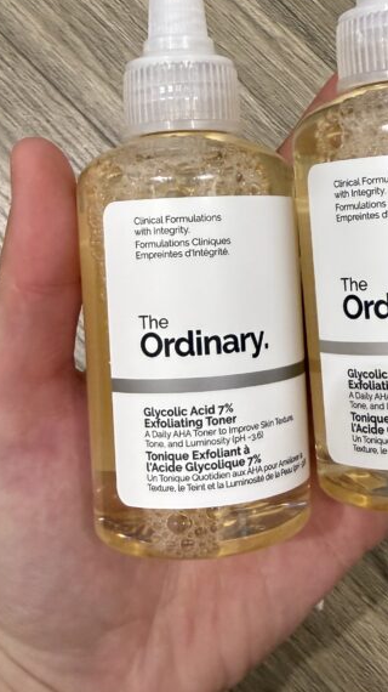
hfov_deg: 25.2
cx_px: 275
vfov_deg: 43.7
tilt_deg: -82.5
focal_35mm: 47
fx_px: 861
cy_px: 313
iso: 250
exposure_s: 1/50
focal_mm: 2.22
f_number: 2.2
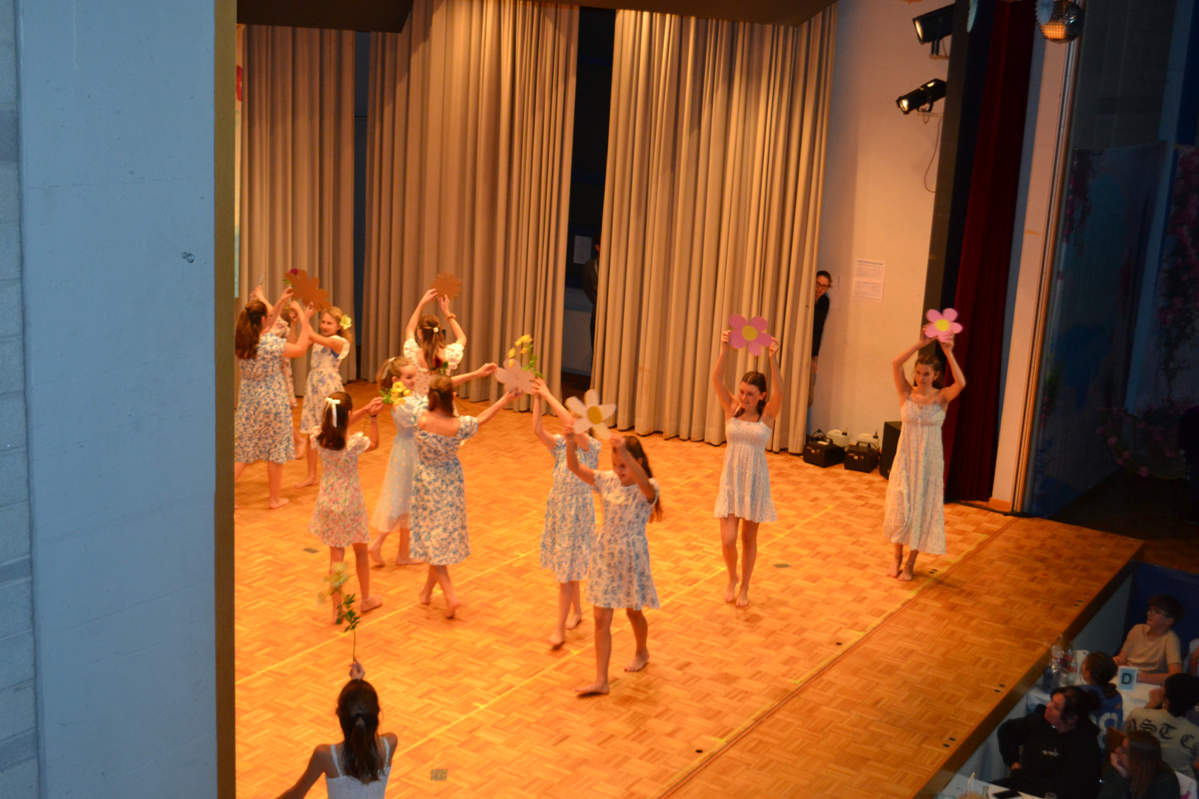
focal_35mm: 44
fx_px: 1449
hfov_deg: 45.0
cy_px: 400
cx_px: 600
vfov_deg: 30.8
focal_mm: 29
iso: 1250
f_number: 4.5
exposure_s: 1/60
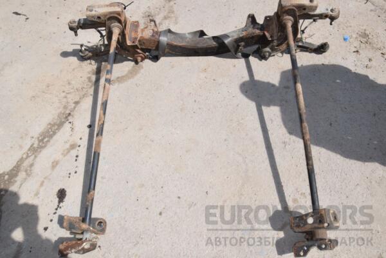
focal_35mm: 27
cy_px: 129
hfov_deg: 67.4
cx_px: 193
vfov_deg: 47.9
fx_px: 289
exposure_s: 1/200
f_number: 22
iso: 800
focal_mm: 18
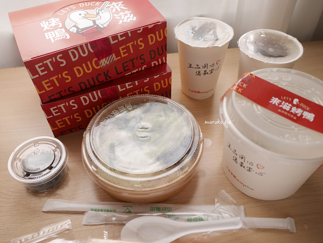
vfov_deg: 45.5
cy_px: 125
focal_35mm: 31
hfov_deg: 58.3
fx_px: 289
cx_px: 158
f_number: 2.2
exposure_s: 1/125
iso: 200
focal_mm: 15
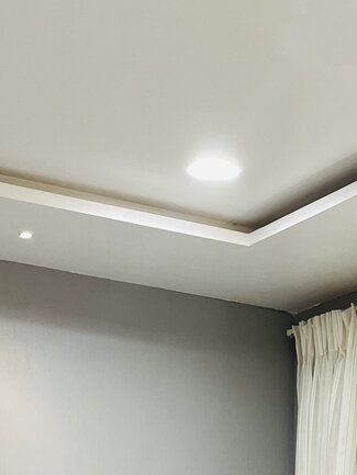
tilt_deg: -1.2
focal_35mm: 96
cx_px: 290
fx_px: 1319
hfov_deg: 15.3
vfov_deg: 18.3
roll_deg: +0.5
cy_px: 694
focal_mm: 5.1
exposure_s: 1/100
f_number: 1.6
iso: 100
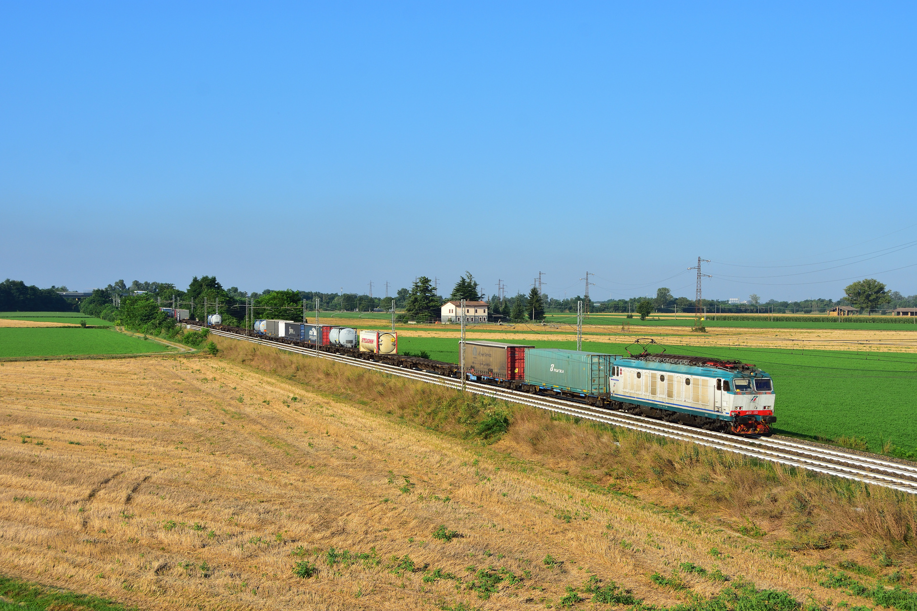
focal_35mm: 48
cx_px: 458
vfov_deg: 28.1
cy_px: 306
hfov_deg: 41.1
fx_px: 1223
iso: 200
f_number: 7.1
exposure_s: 1/800
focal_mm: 32
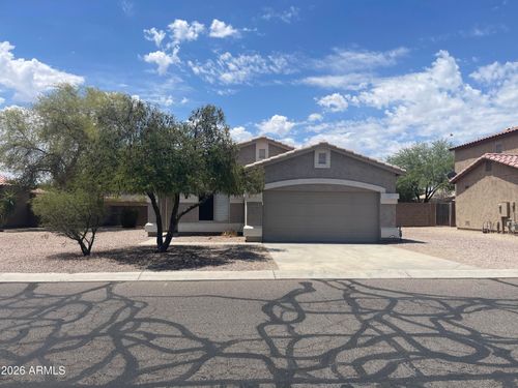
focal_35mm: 25
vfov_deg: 54.9
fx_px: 374
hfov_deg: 69.4
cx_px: 259
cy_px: 194
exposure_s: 1/4902
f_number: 1.6
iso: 32
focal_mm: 5.1
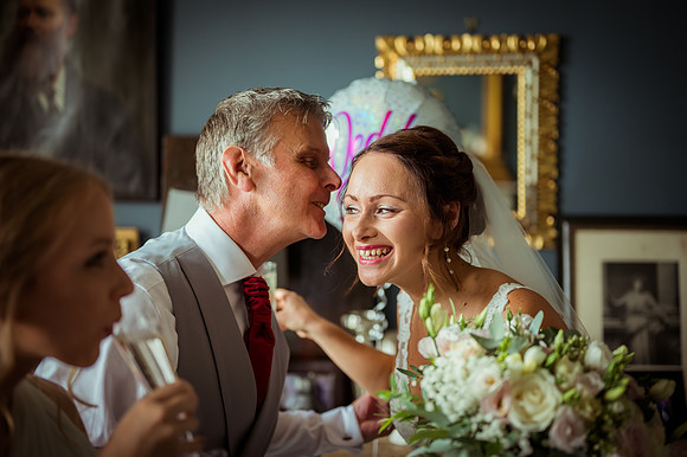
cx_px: 344
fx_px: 954
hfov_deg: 39.6
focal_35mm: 50
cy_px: 228
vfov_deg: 27.0
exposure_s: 1/250
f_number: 2
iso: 560
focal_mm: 50
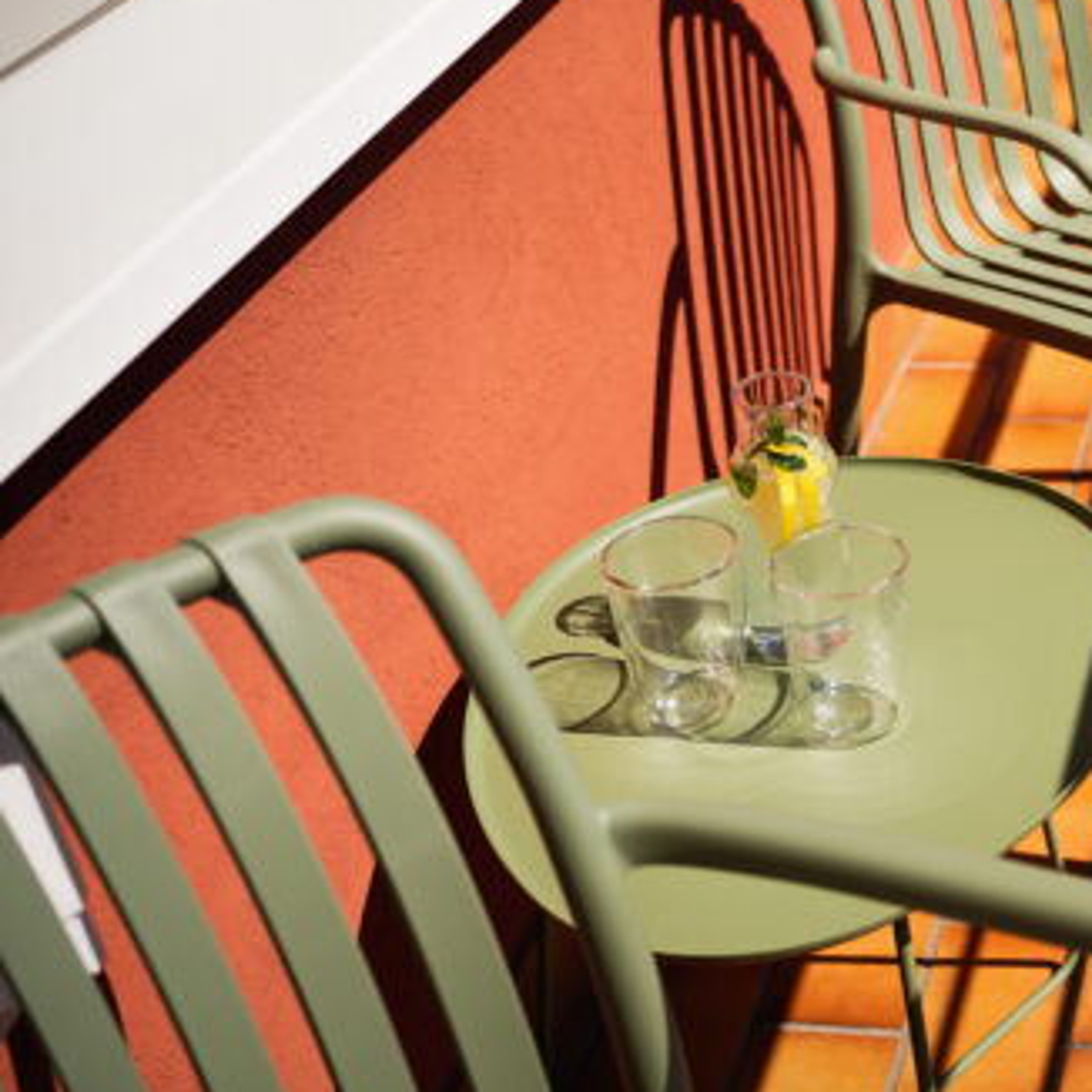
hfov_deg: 25.1
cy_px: 379
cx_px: 1179
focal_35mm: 64
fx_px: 2284
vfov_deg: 26.8
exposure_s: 1/5000
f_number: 2.8
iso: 100
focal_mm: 32
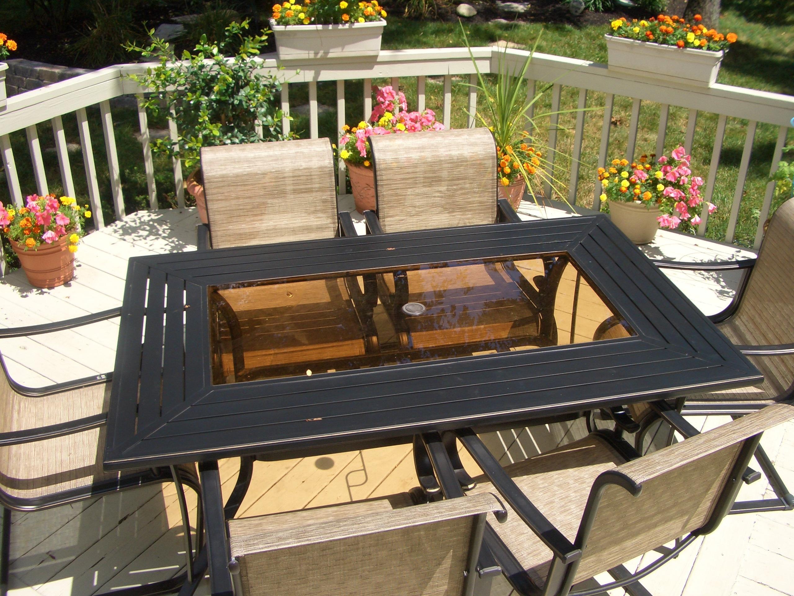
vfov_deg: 40.7
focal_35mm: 35
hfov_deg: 52.6
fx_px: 803
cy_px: 298
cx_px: 397
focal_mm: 5.8
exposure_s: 1/320
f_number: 4.3
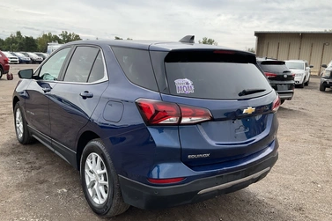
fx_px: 295
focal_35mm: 32
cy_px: 116
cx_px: 157
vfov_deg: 41.1
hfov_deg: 58.7
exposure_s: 1/1015
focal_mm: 3
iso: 25
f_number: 1.8
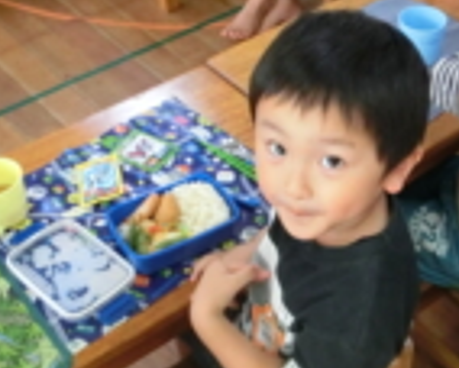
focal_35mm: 66
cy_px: 200
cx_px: 323
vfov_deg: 23.2
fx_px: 898
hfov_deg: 28.4
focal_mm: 4.24
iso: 500
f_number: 3
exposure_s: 1/125
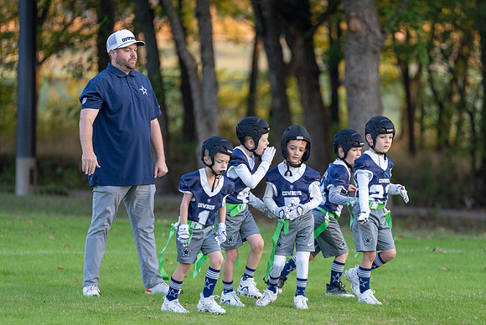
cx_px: 287
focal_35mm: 236
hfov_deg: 8.7
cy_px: 191
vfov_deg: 5.8
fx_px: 3192
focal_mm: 200
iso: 1000
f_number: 2.8
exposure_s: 1/1000
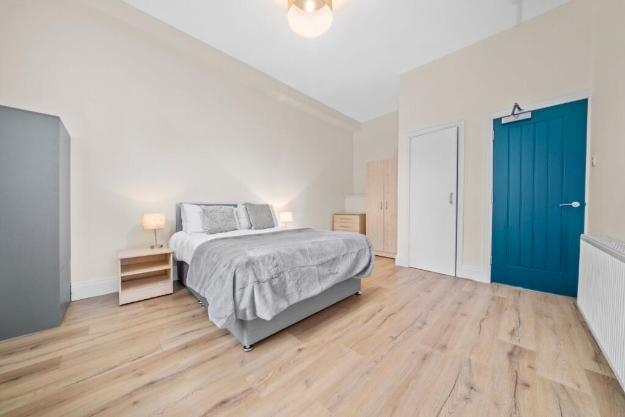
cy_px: 208
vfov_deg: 90.0
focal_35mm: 12
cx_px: 312
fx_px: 208
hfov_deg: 112.6
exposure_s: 10
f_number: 22
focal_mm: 12
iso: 800
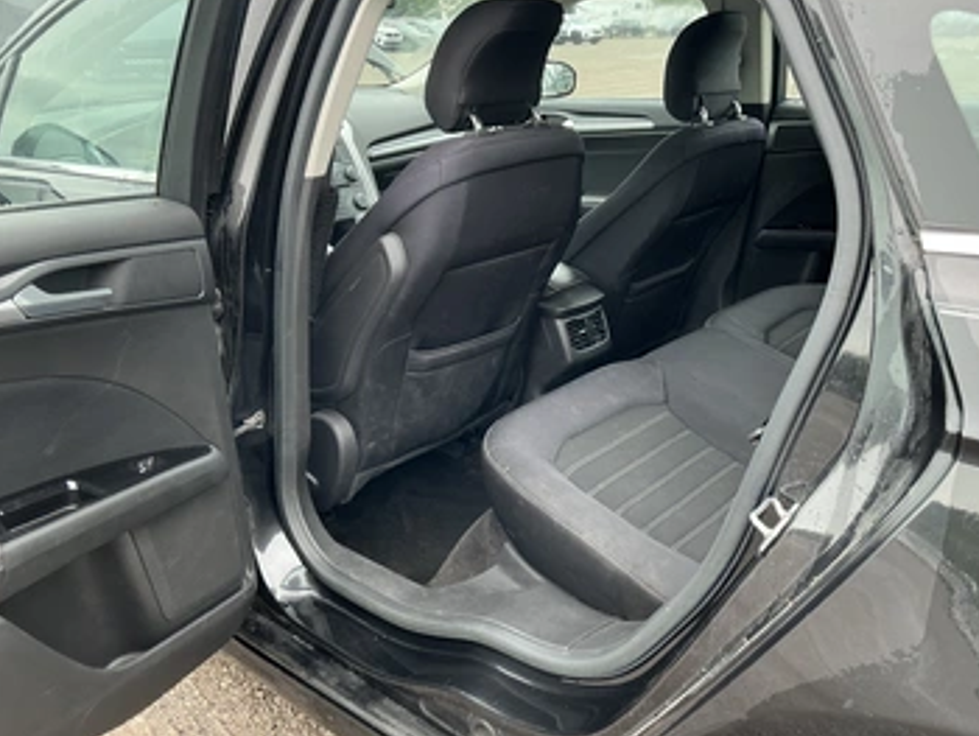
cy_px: 333
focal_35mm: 32
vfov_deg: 44.2
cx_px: 529
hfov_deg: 56.7
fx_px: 906
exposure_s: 1/143
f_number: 1.8
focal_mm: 3
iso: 32
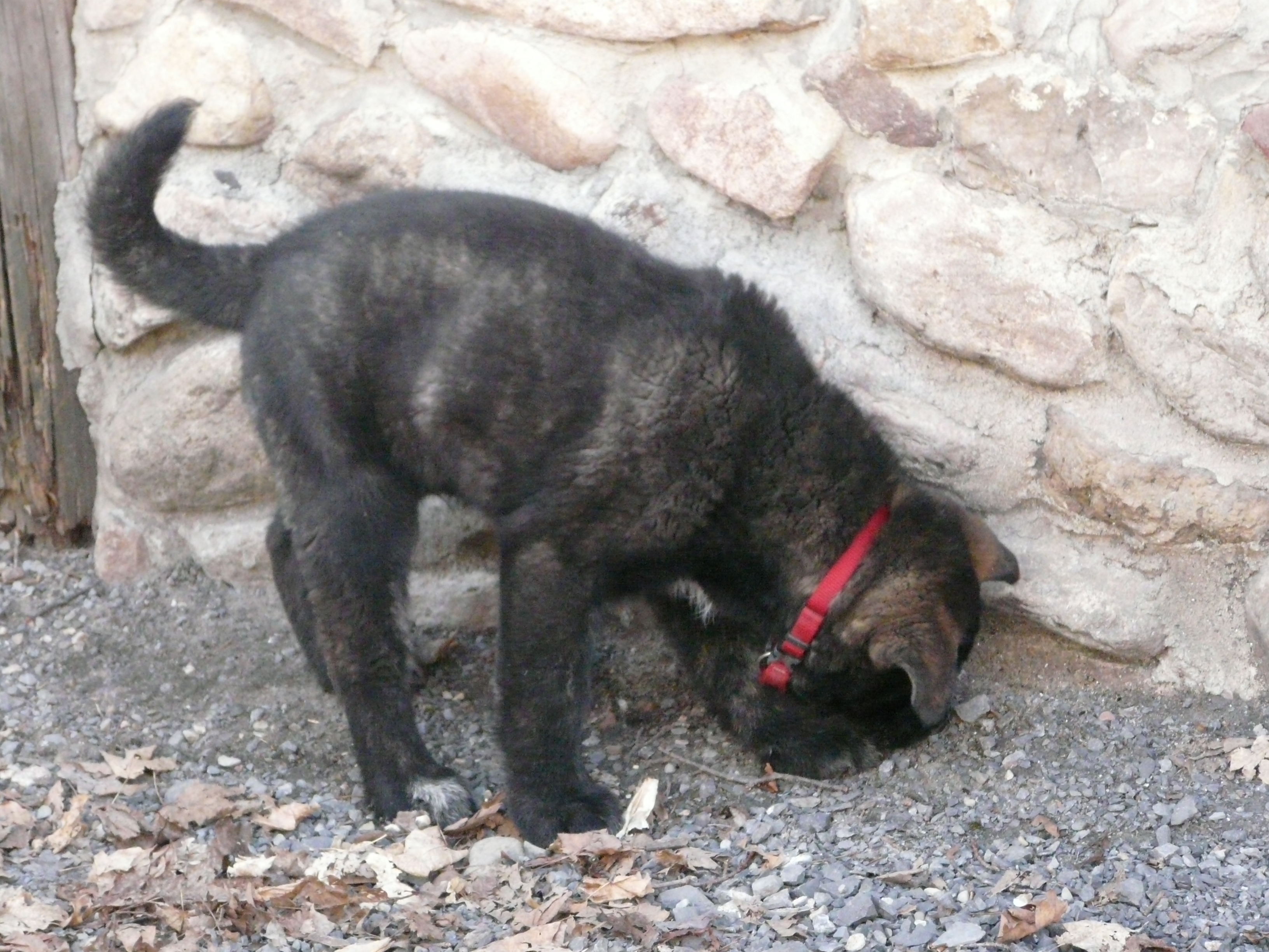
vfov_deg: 8.7
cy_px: 476
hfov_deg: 11.6
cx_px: 634
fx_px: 6269
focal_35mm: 171
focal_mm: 28.1
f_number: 3.6
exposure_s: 1/125
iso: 800
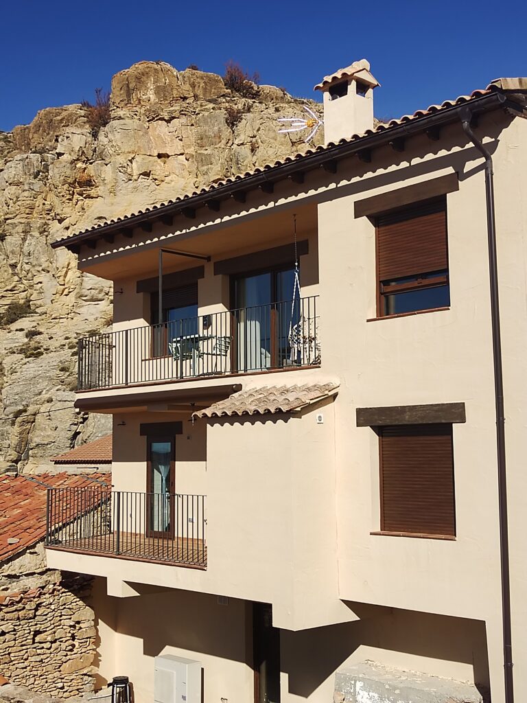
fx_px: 934
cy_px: 352
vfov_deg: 41.2
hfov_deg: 31.5
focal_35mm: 46
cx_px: 264
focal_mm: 4.75
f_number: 1.8
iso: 100
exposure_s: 1/1851
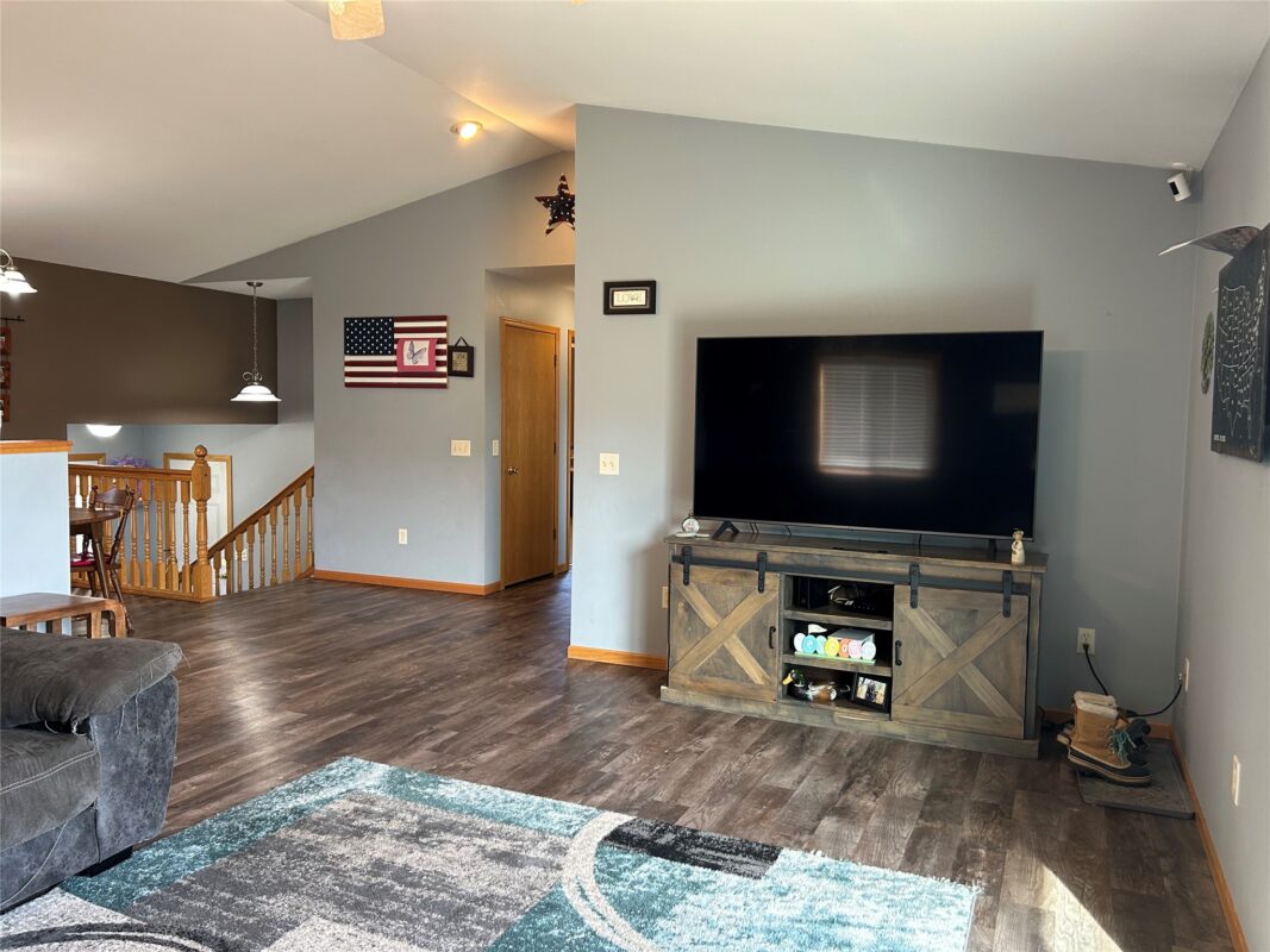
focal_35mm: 26
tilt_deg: -3.3
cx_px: 635
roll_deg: -0.7
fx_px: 954
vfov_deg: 53.1
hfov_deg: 67.3
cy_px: 476
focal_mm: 5.7
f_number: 1.5
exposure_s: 1/60
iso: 100
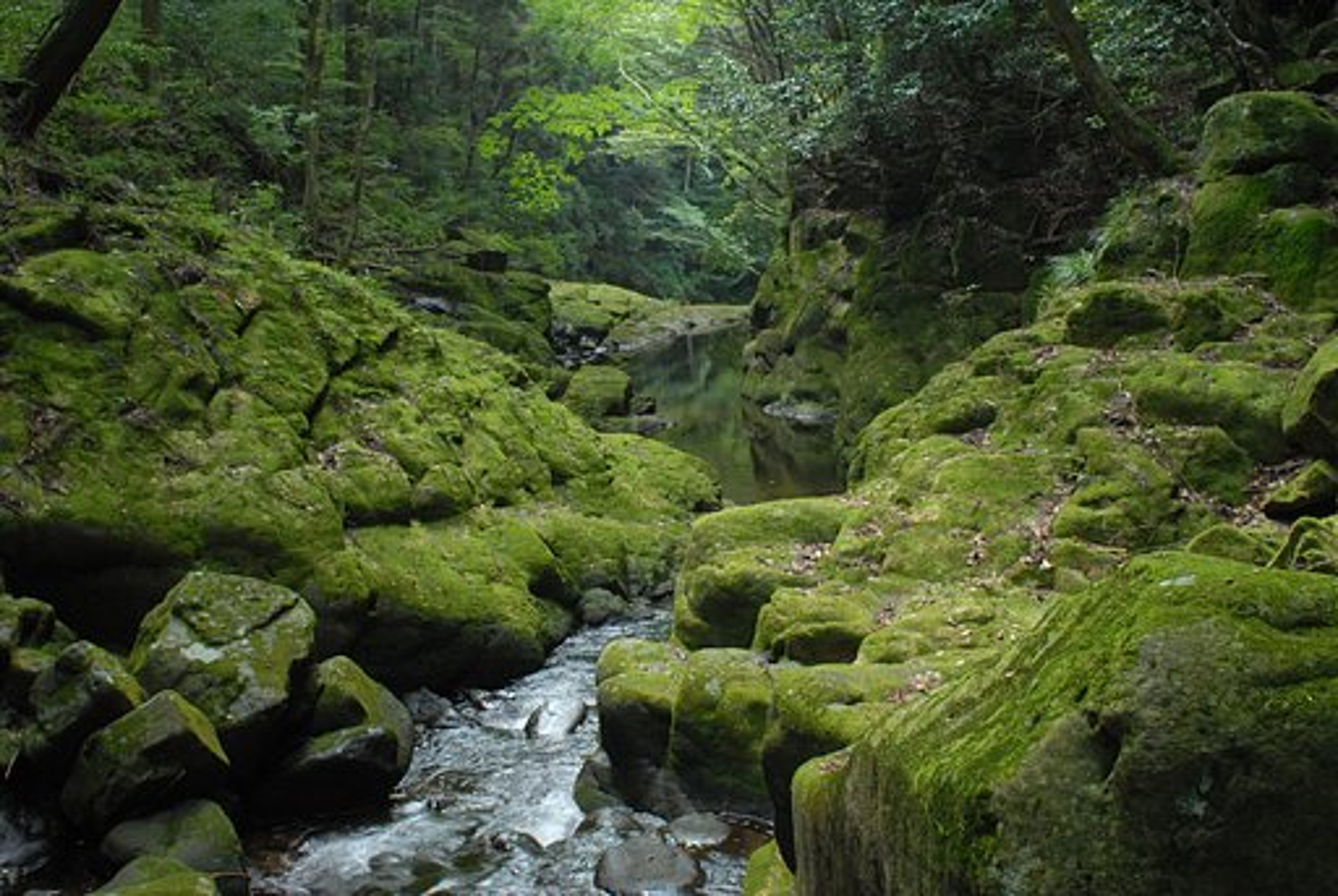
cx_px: 669
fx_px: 1340
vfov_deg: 37.0
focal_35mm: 36
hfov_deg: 53.1
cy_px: 448
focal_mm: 24
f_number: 11
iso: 400
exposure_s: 1/10
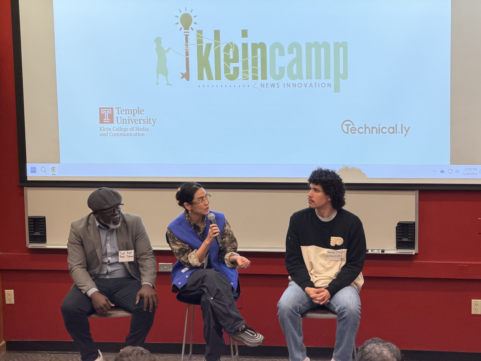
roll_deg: +1.0
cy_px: 180
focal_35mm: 100
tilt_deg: -9.8
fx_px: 1390
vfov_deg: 14.8
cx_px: 240
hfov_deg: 19.6
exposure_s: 1/90
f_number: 2.8
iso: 320
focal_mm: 16.89
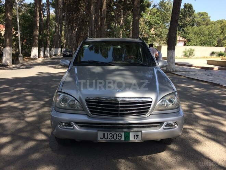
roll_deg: -0.1
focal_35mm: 29
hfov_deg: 61.7
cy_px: 85
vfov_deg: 48.2
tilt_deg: -10.8
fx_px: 189
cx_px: 113
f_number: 2.2
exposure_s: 1/820
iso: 32
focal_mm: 4.15
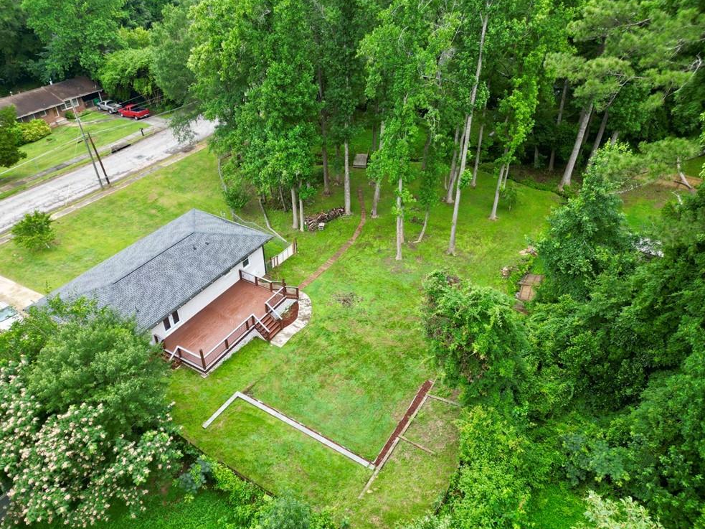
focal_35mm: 25
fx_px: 509
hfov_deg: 69.4
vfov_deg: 54.9
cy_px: 271
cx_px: 344
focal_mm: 6.72
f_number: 1.7
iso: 100
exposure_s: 1/125
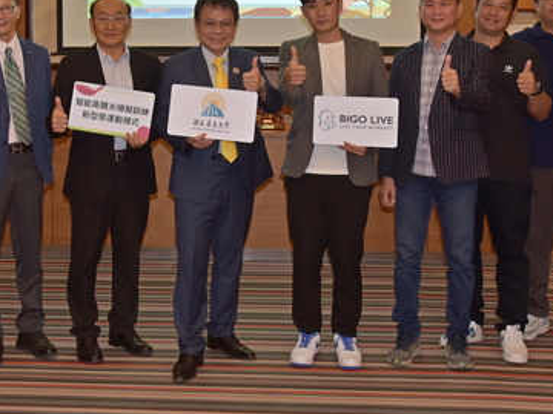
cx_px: 180
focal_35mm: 58
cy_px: 82
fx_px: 927
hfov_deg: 32.9
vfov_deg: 24.8
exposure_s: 1/100
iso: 1250
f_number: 5.6
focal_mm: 31
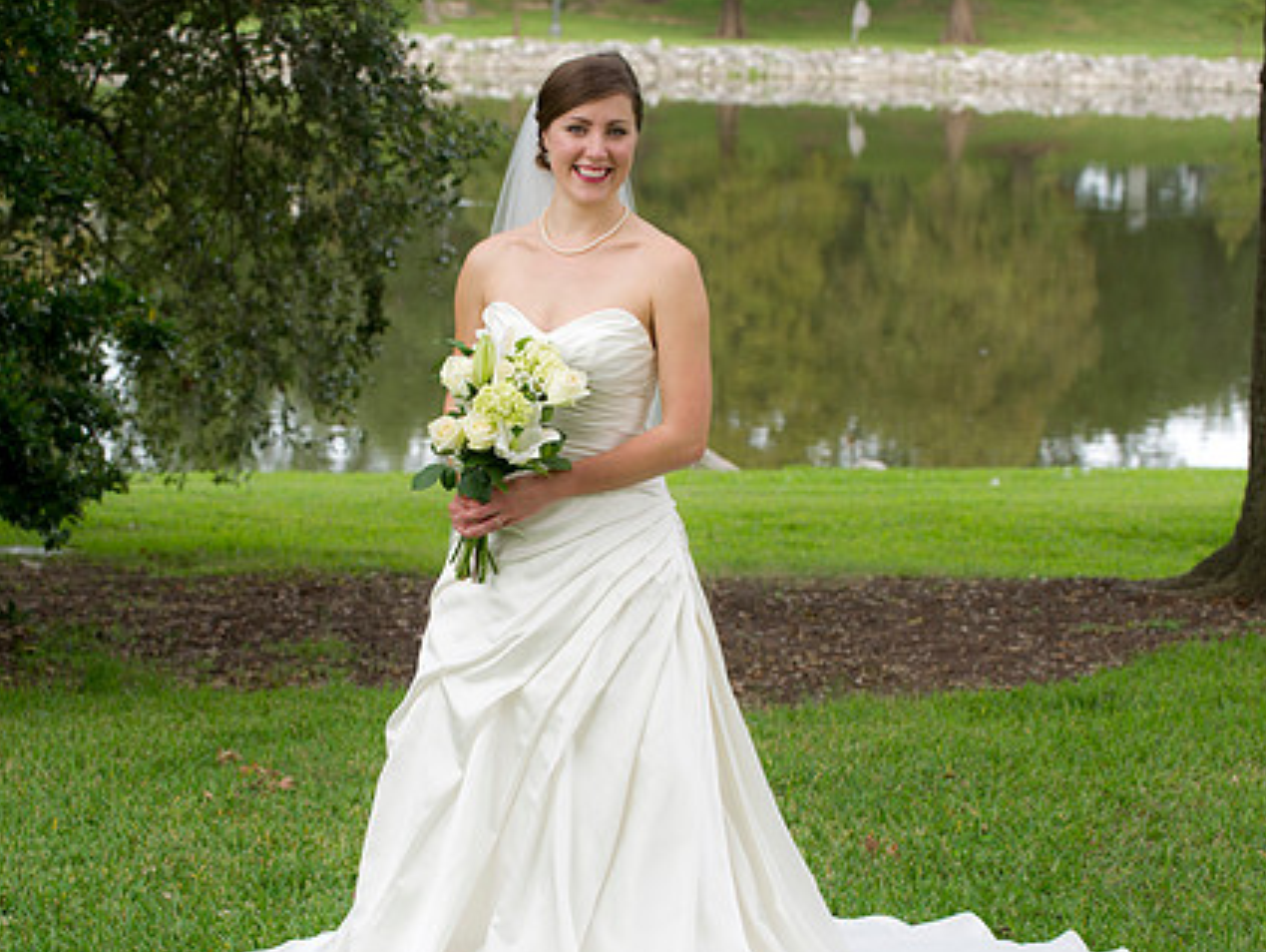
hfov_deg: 15.3
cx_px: 506
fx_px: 4722
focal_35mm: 129
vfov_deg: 11.5
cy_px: 497
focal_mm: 98
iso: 320
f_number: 5.6
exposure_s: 1/125
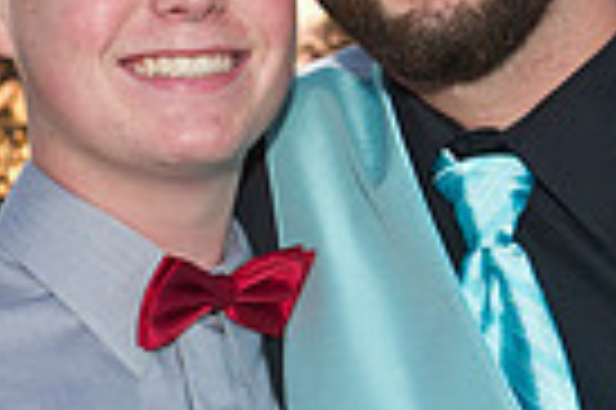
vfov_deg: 6.7
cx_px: 153
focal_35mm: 203
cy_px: 387
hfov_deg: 10.1
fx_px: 3469
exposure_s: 1/160
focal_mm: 48
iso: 640
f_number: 7.1
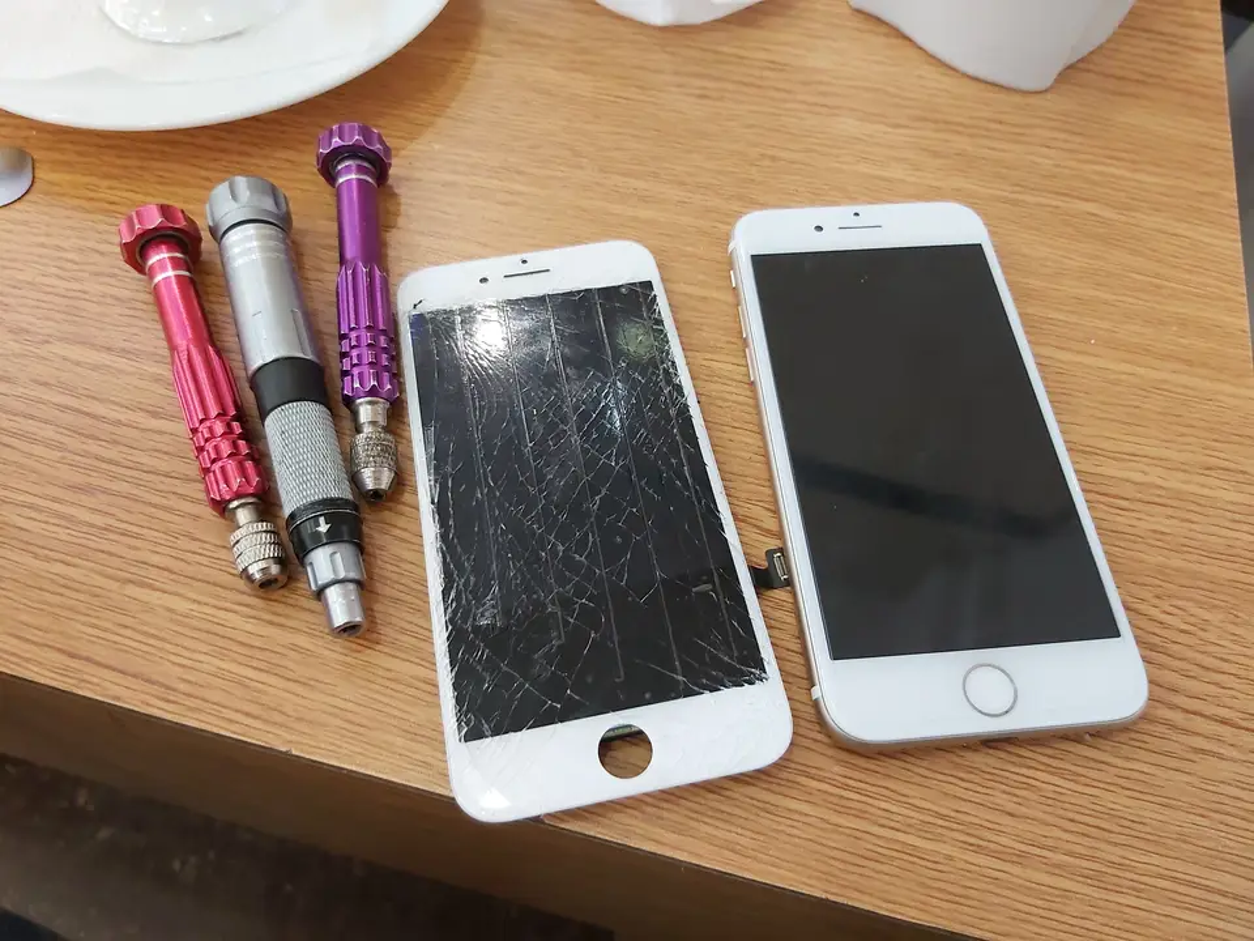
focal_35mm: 26
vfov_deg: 53.1
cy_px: 470
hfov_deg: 67.3
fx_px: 942
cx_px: 627
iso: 200
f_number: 1.7
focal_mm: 3.92
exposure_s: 1/50
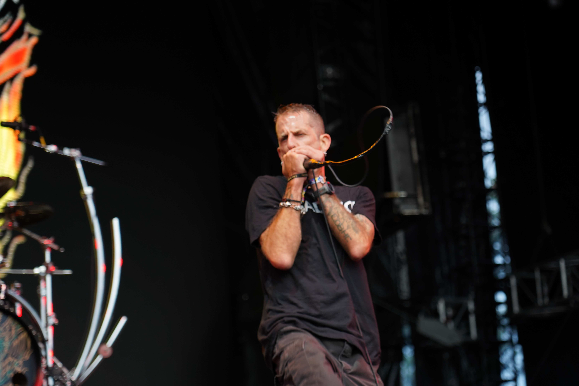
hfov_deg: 19.5
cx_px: 290
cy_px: 193
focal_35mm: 105
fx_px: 1689
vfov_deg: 13.0
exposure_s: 1/125
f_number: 4
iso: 320
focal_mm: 105
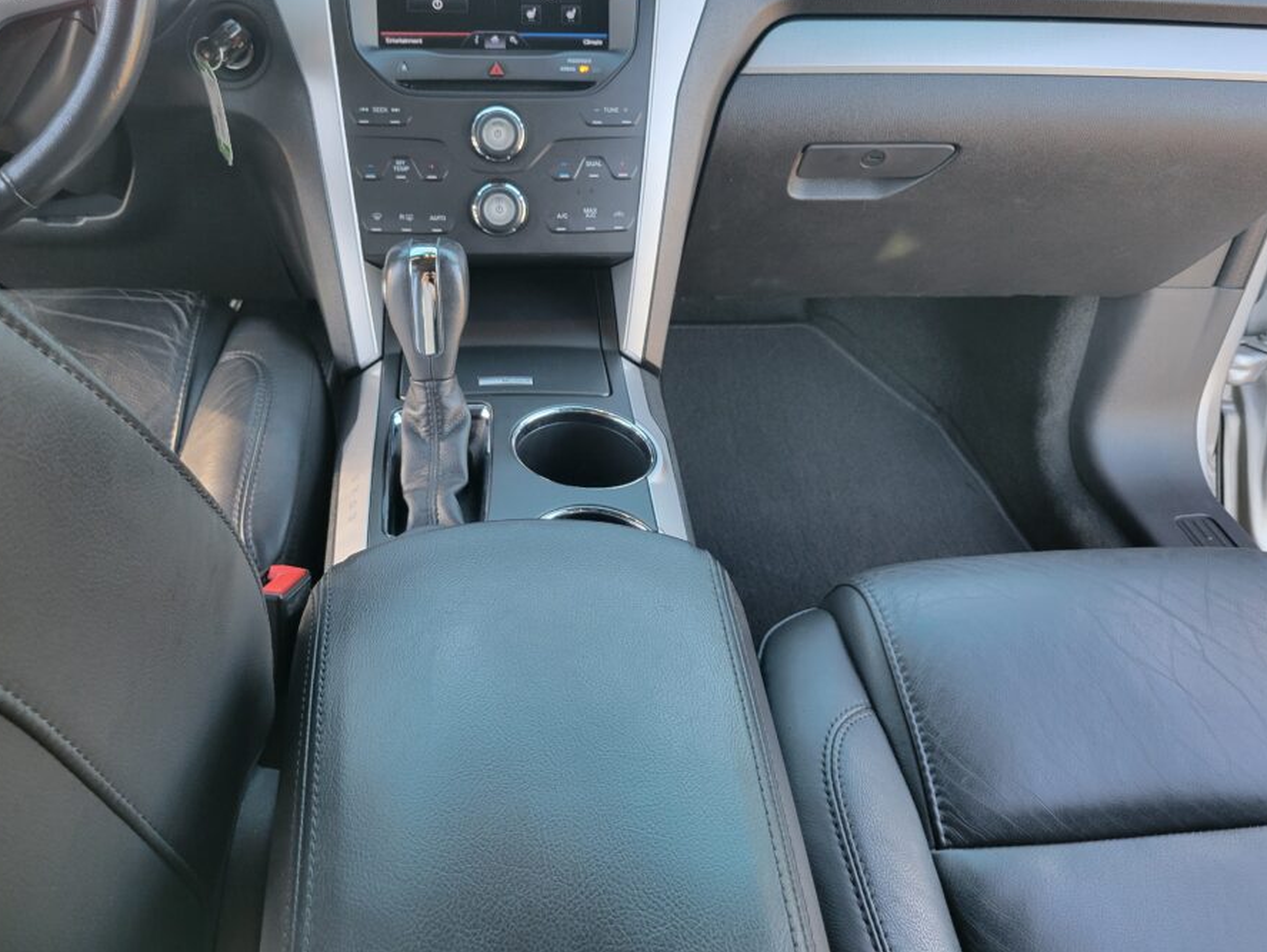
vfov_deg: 46.7
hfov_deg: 59.9
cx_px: 597
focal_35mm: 30
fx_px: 1098
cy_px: 405
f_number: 1.8
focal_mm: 5.4
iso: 160
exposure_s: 1/120
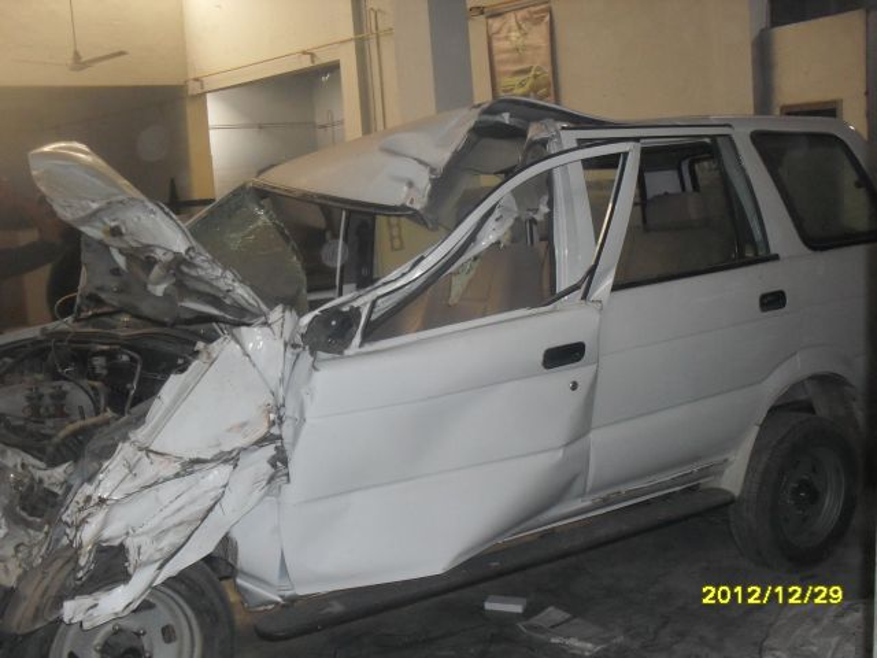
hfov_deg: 49.0
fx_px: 963
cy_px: 329
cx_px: 438
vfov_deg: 37.7
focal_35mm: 38
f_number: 2.8
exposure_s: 1/45
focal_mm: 6.3
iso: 200
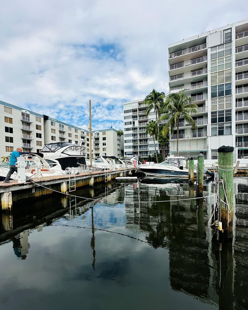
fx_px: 138
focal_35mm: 15
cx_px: 125
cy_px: 166
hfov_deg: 84.1
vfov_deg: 96.6
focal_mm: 2.22
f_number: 2.2
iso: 50
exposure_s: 1/1715
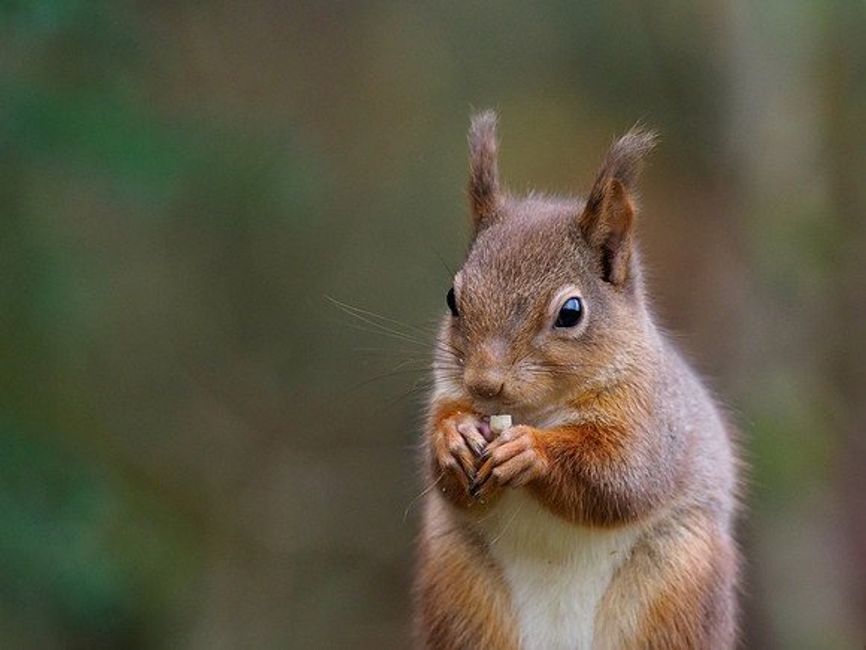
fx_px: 16827
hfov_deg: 2.9
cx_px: 485
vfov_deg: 2.2
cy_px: 286
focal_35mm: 673
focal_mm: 300
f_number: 4
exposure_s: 1/250
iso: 2500
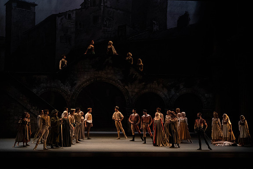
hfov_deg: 20.2
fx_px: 710
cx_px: 127
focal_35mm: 101
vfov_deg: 13.6
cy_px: 85
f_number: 7.1
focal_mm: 100
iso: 6400
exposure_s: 1/320
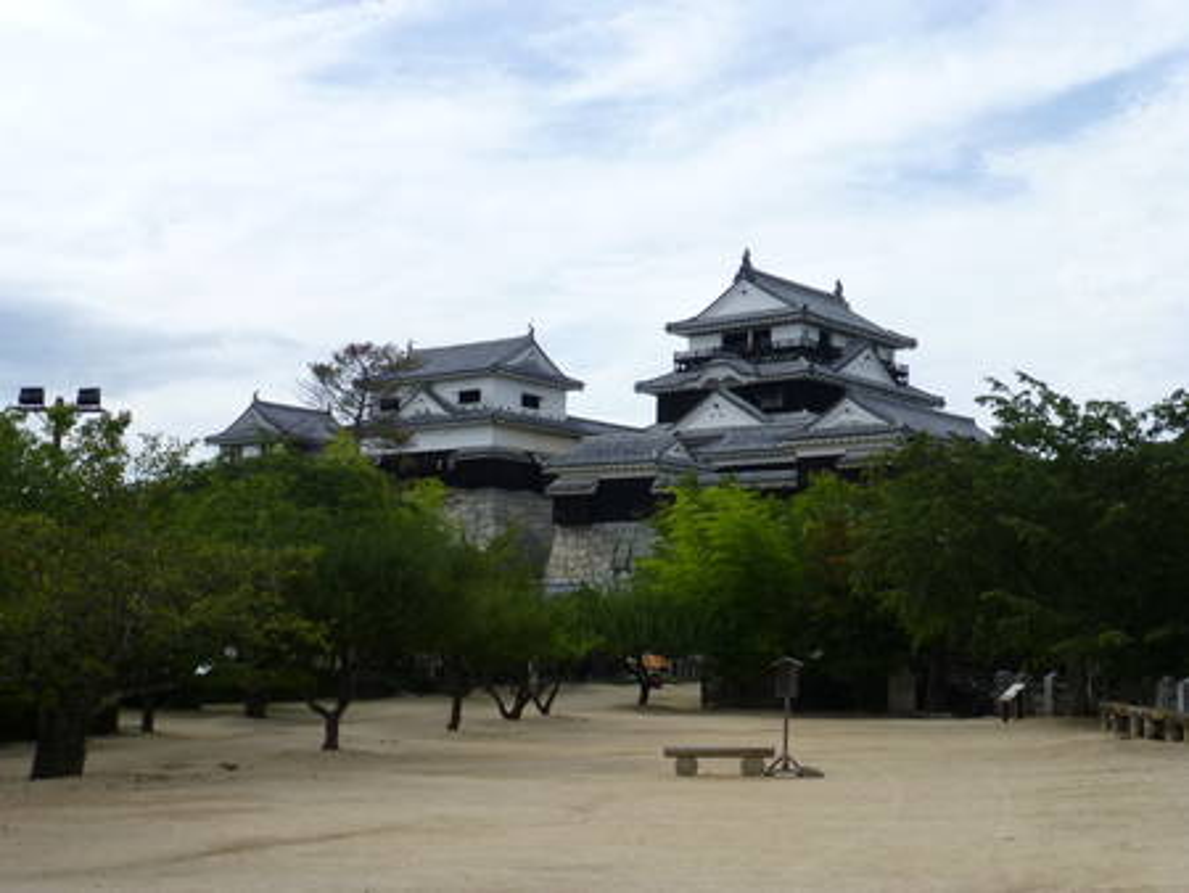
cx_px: 594
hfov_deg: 37.5
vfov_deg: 28.6
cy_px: 446
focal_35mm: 51
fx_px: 1753
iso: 100
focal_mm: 9
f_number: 4.4
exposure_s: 1/800
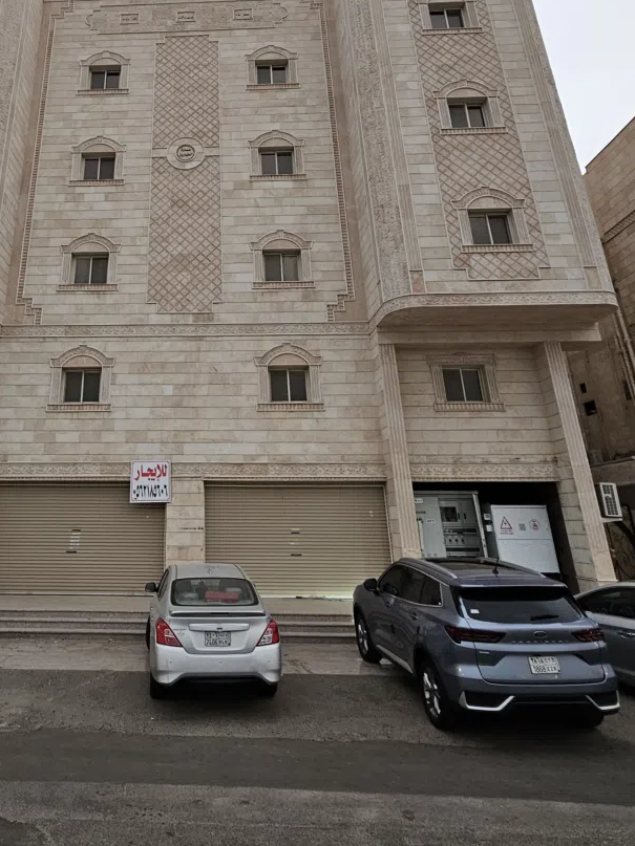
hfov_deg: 58.8
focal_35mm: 22
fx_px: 538
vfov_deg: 74.6
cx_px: 182
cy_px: 299
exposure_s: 1/60
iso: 125
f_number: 2.2
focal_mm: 2.2
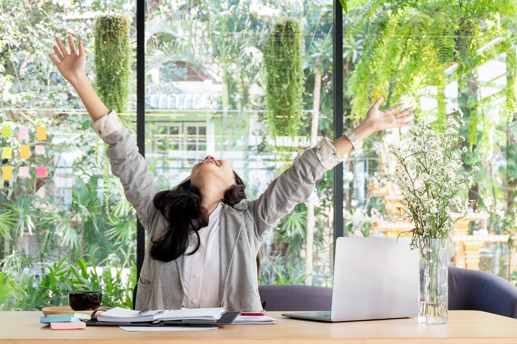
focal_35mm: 65
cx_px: 258
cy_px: 172
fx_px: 933
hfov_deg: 31.0
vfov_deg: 20.9
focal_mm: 43.4
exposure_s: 1/100
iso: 400
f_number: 5.6
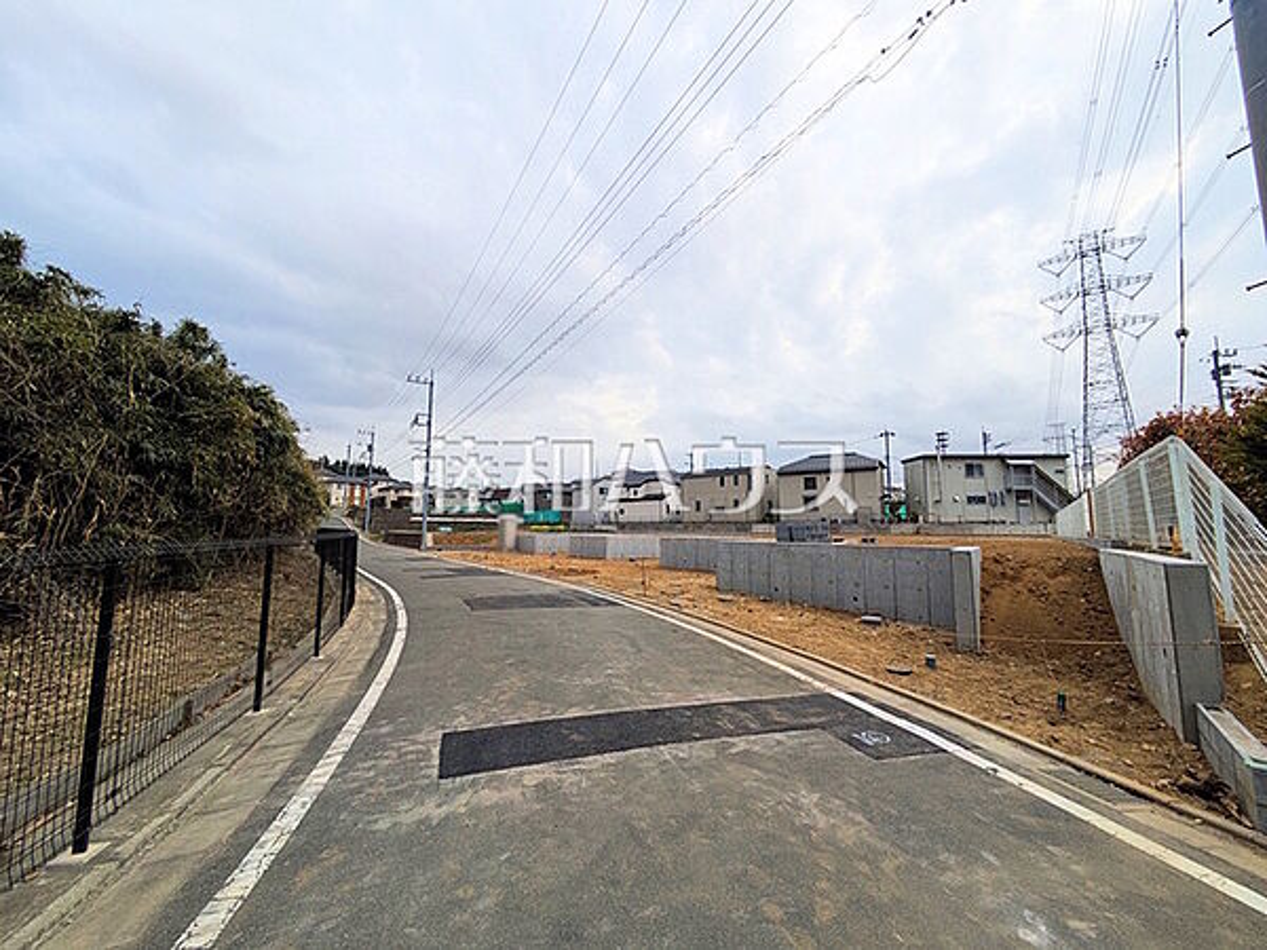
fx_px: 512
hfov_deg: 102.1
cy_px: 475
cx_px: 634
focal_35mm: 14
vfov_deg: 85.7
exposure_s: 1/422
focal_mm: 1.83
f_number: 2.2
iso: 49
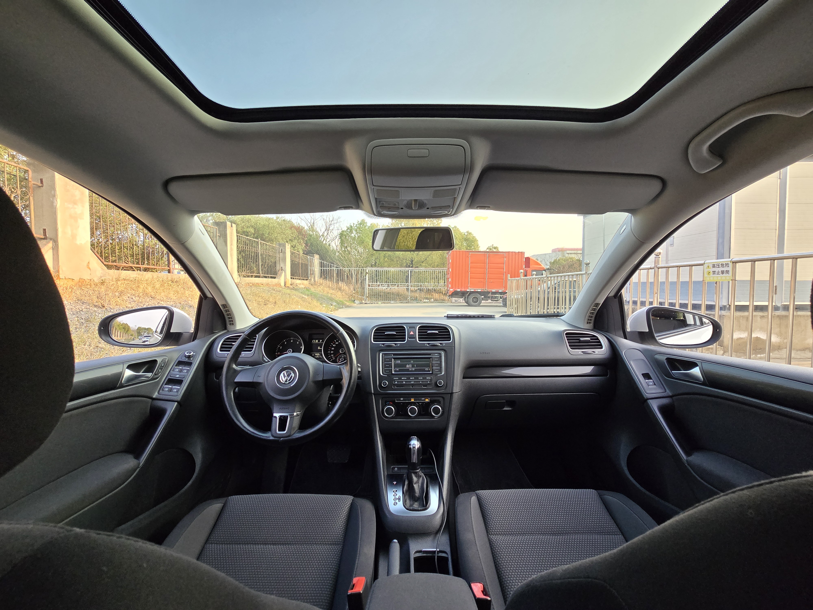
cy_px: 305
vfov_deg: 89.9
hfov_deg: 106.2
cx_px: 406
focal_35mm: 13
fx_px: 305
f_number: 2.2
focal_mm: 2.2
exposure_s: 1/359
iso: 160
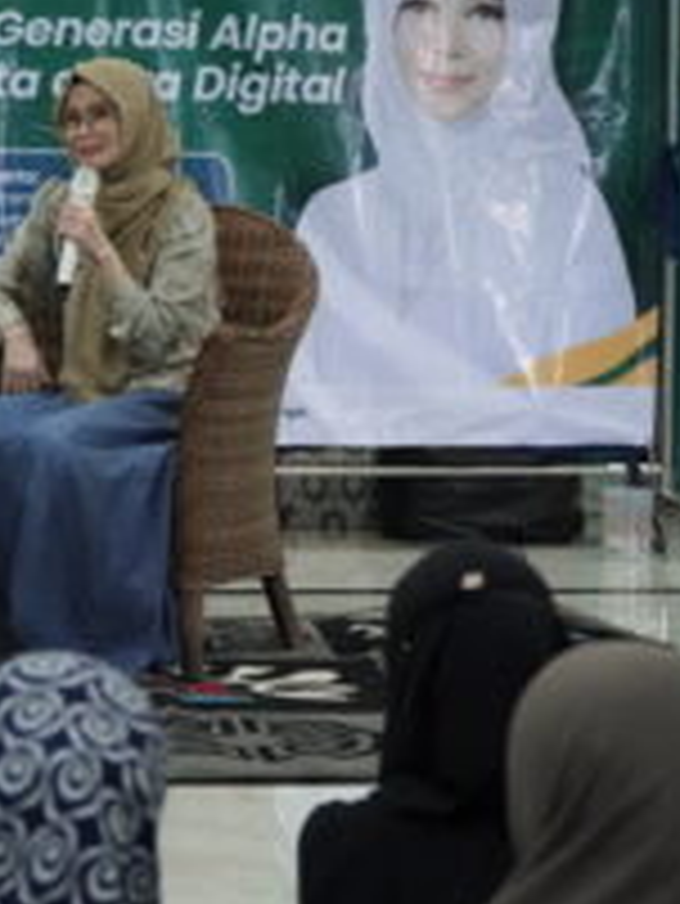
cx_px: -158
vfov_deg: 12.7
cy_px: 398
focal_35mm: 155
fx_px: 4055
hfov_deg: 9.4
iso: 6400
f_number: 4
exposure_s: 1/100
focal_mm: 54
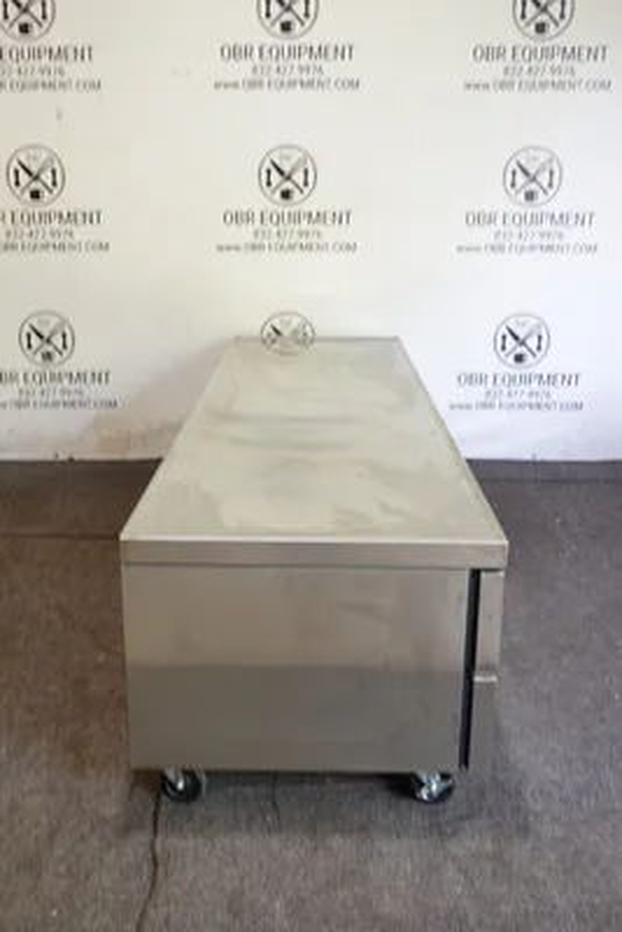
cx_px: 311
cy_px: 466
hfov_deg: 34.2
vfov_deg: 49.5
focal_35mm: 39
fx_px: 1010
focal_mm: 14.4
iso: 125
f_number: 3.5
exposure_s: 1/8
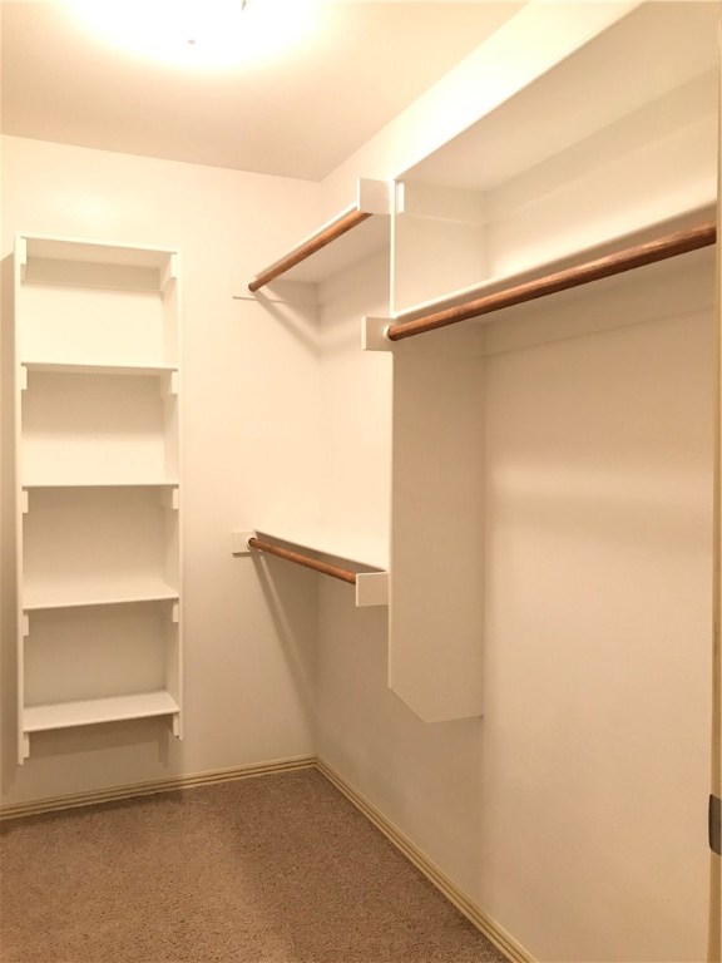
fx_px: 779
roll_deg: -0.5
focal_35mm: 28
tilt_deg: -2.8
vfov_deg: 63.4
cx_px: 361
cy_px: 482
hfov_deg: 49.7
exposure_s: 1/13
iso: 100
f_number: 1.8
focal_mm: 3.99
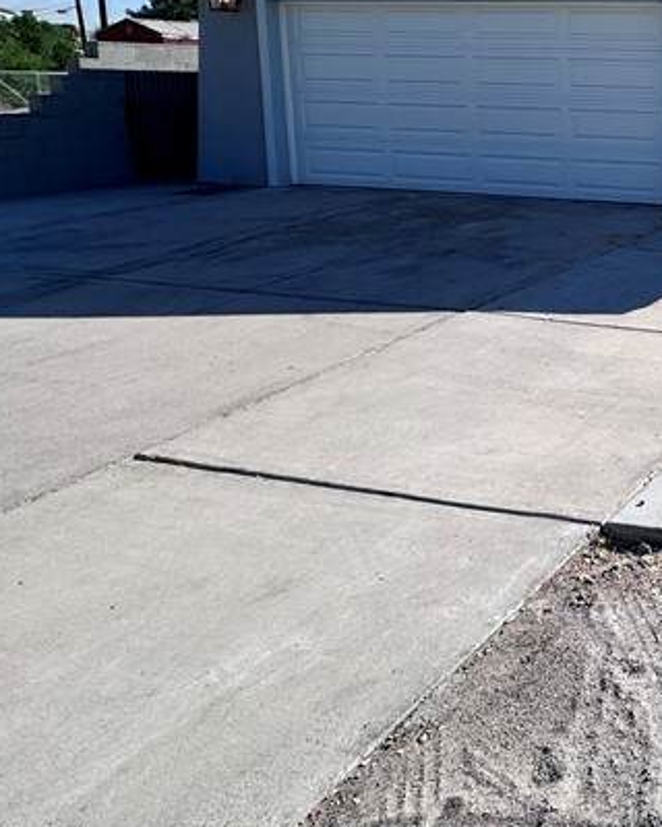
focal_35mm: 35
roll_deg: -1.7
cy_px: 190
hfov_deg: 31.3
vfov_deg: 49.1
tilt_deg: -7.2
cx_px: 885
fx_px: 857
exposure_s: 1/3205
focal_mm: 2.22
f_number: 2.2
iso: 40
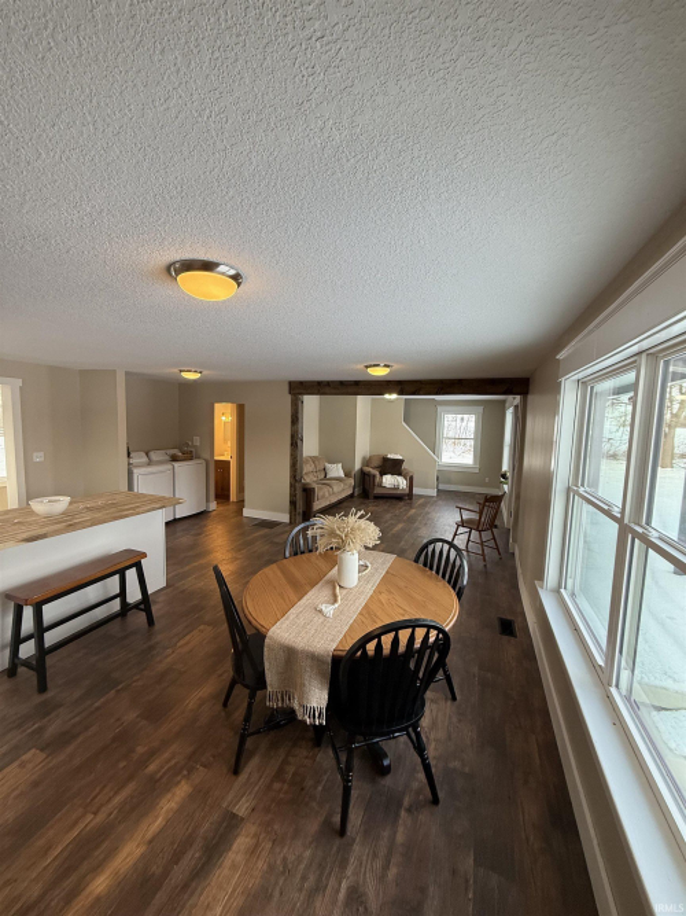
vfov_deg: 102.1
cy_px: 458
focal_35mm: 14
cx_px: 343
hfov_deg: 85.7
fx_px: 370
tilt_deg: -4.6
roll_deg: -0.9
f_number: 2.2
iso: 125
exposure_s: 1/120
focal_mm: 2.22
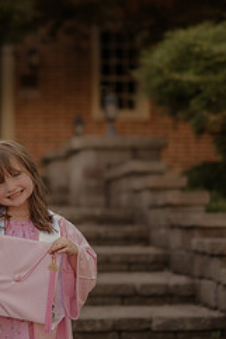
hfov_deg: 14.6
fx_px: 877
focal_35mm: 93
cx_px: 39
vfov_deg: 21.9
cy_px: 219
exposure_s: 1/320
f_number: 2
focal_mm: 50
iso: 80
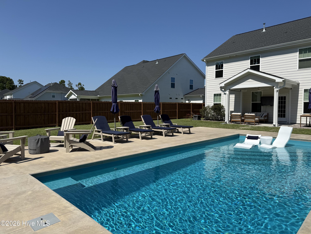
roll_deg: -0.3
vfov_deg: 56.8
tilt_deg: -2.0
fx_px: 216
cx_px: 156
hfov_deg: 71.6
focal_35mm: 24
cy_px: 117
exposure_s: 1/7353
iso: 80
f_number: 1.78
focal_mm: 6.76
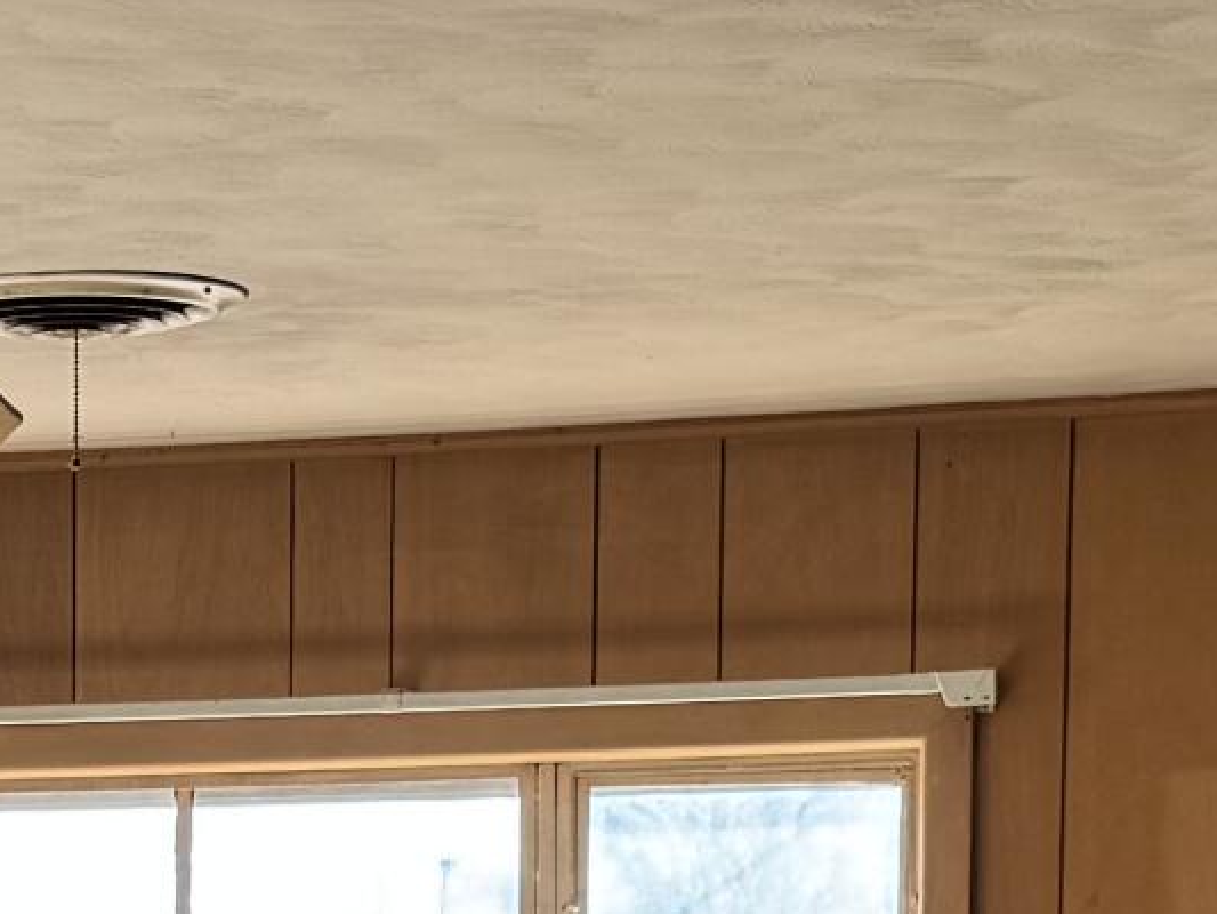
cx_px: 5
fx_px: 4747
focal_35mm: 135
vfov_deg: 10.5
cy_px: 1485
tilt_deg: -4.6
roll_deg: +0.1
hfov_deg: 14.4
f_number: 1.78
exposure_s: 1/121
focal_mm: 6.76
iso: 64
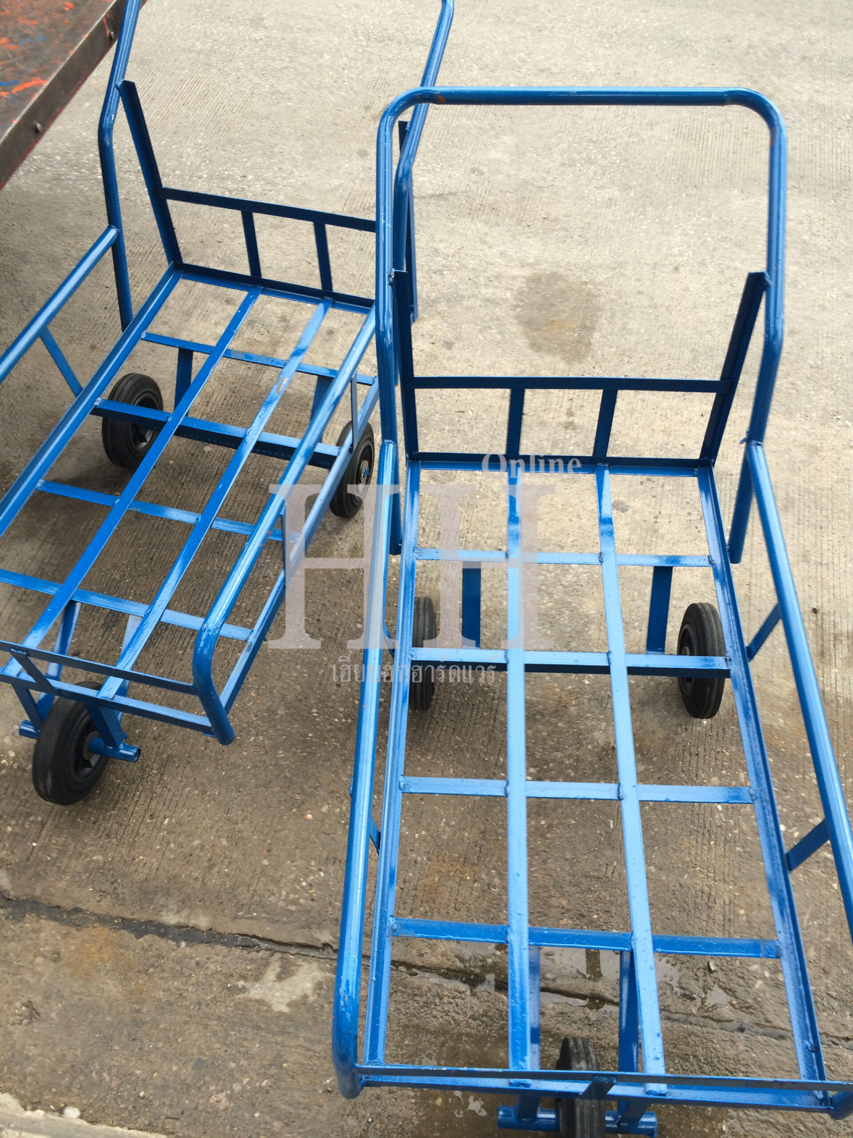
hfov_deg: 48.2
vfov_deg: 61.7
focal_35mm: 29
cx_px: 426
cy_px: 569
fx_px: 953
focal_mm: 4.15
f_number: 2.2
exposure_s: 1/249
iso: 32
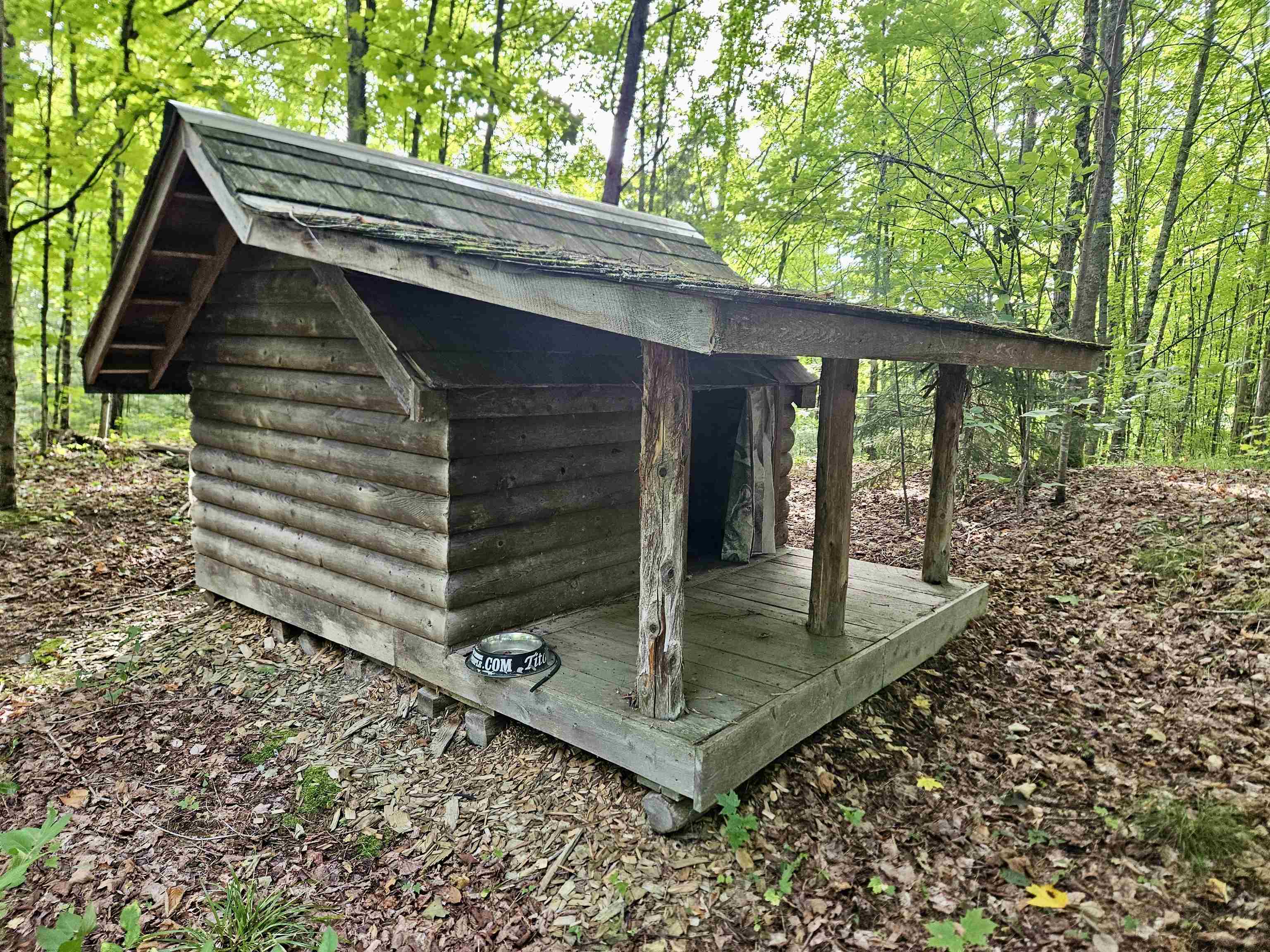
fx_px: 844
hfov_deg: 73.9
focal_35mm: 23
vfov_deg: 58.9
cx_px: 635
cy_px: 476
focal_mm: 5.4
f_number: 1.8
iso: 400
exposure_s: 1/120
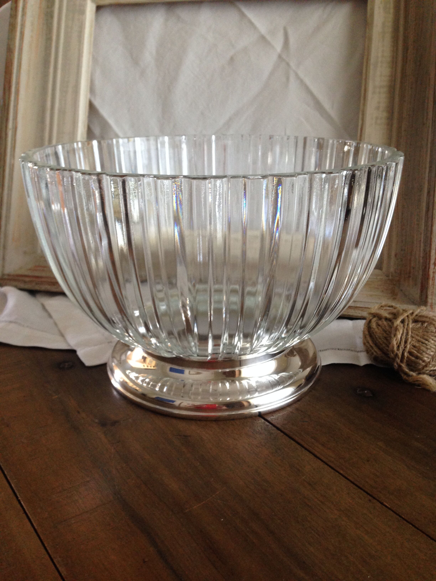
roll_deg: +0.8
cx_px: 218
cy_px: 290
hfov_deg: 42.9
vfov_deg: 55.4
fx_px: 554
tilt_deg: -18.7
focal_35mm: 33
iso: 125
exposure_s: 1/20
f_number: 2.4
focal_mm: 4.12
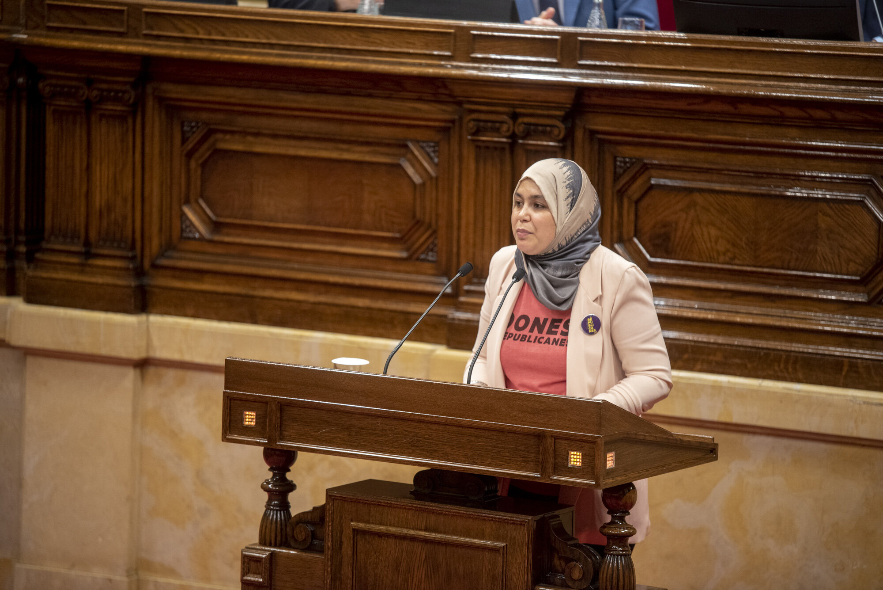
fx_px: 4907
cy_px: 295
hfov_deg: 10.3
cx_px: 442
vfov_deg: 6.9
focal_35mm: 200
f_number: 2.8
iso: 1250
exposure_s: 1/250
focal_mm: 200
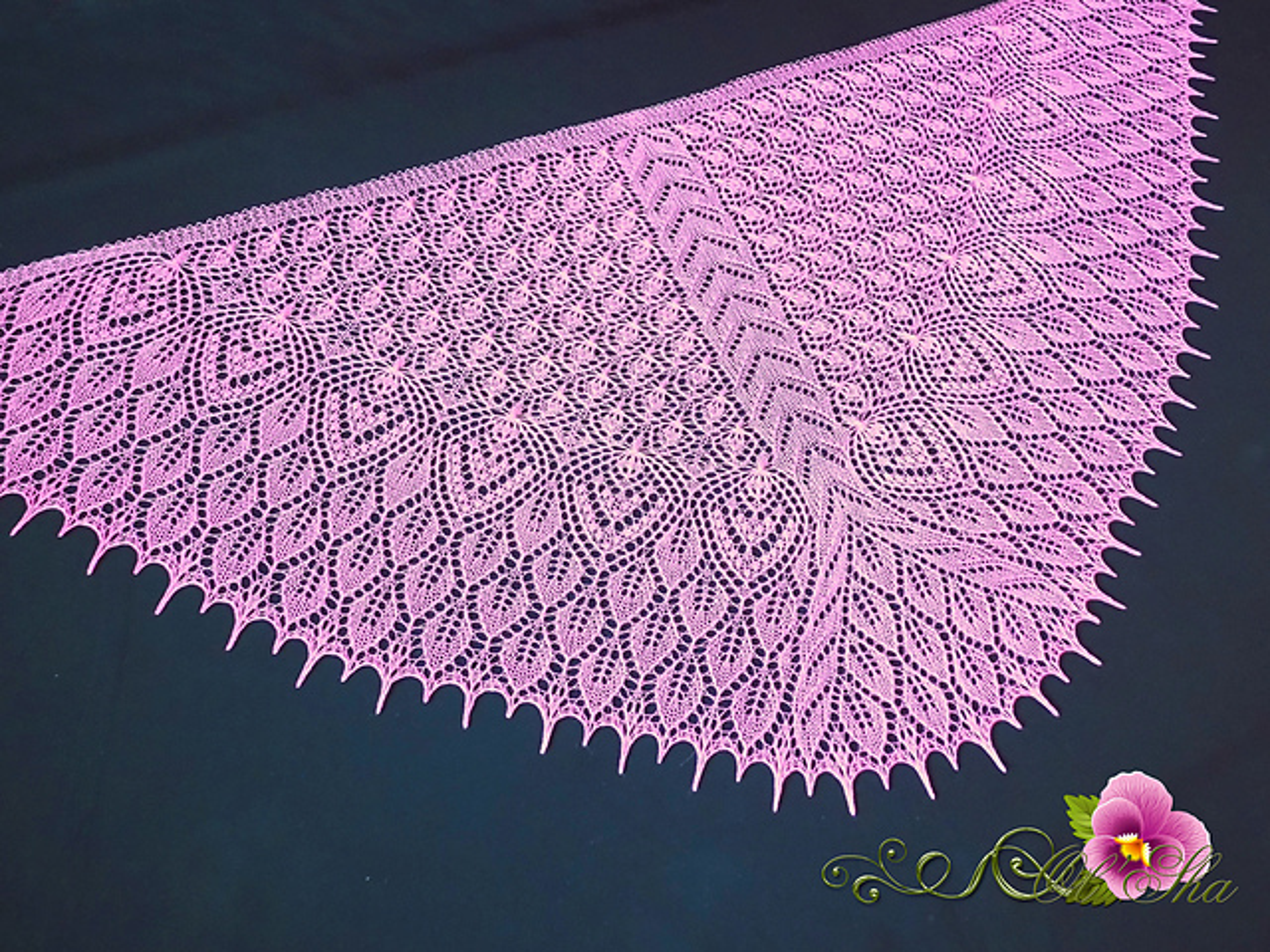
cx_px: 635
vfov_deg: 46.8
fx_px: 1101
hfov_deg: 60.0
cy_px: 476
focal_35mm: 30
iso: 400
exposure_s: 1/5
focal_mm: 5.3
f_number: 3.3
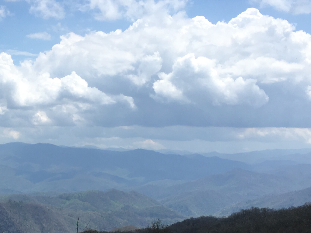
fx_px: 638
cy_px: 203
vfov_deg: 20.4
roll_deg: -0.6
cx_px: 48
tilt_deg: -6.3
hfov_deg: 26.7
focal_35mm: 71
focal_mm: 4.15
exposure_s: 1/2024
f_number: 2.2
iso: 25
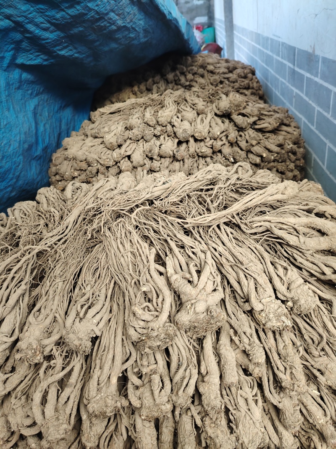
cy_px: 224
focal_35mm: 24
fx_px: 311
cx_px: 168
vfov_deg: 71.6
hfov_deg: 56.8
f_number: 1.75
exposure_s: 1/400
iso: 1147
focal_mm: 5.25
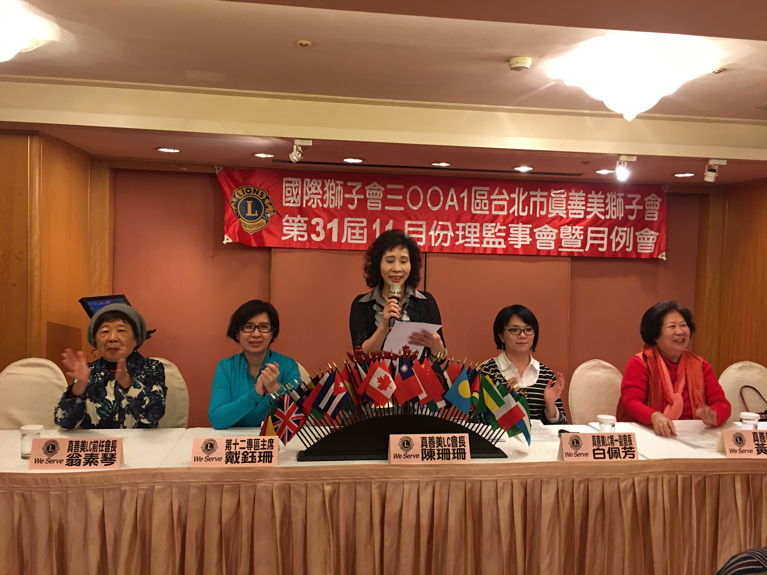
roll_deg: -1.6
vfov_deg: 48.2
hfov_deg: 61.7
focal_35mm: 29
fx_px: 643
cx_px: 384
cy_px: 288
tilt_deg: -1.0
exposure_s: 1/15
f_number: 2.2
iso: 64
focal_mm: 4.15
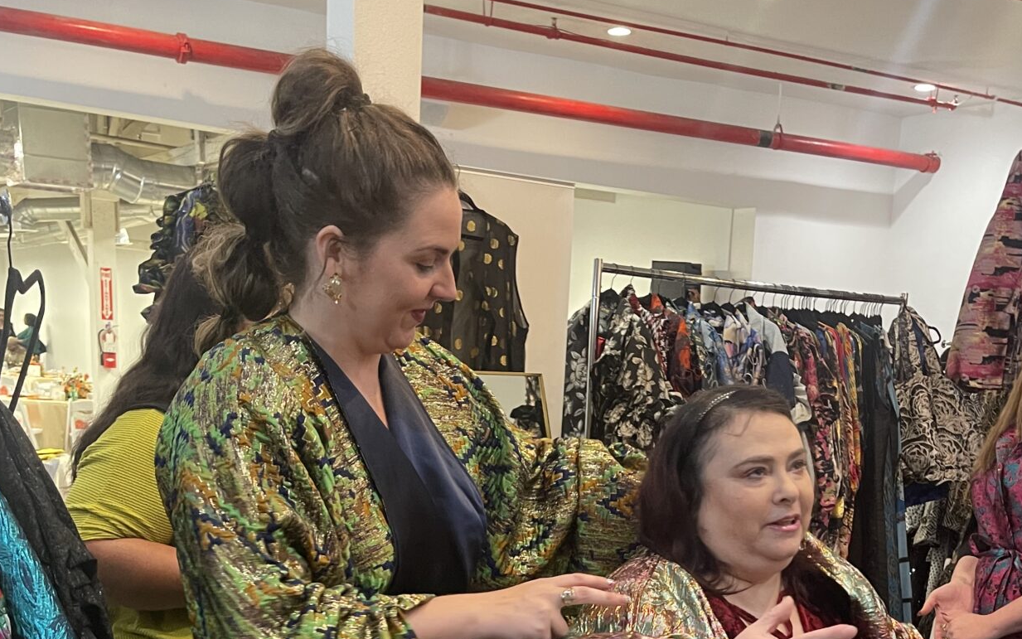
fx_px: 1226
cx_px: 588
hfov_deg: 45.1
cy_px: 651
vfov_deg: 27.4
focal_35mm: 44
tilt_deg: -13.0
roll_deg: -3.8
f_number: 1.6
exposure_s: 1/60
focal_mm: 5.1
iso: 400
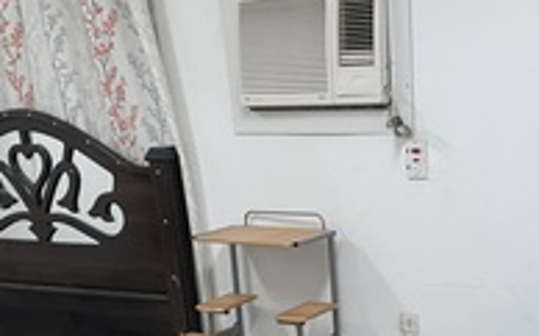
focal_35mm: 65
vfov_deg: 19.2
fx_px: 954
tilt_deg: -18.2
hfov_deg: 31.5
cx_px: 324
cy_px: 371
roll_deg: +5.5
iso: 160
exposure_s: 1/60
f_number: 1.6
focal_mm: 4.2
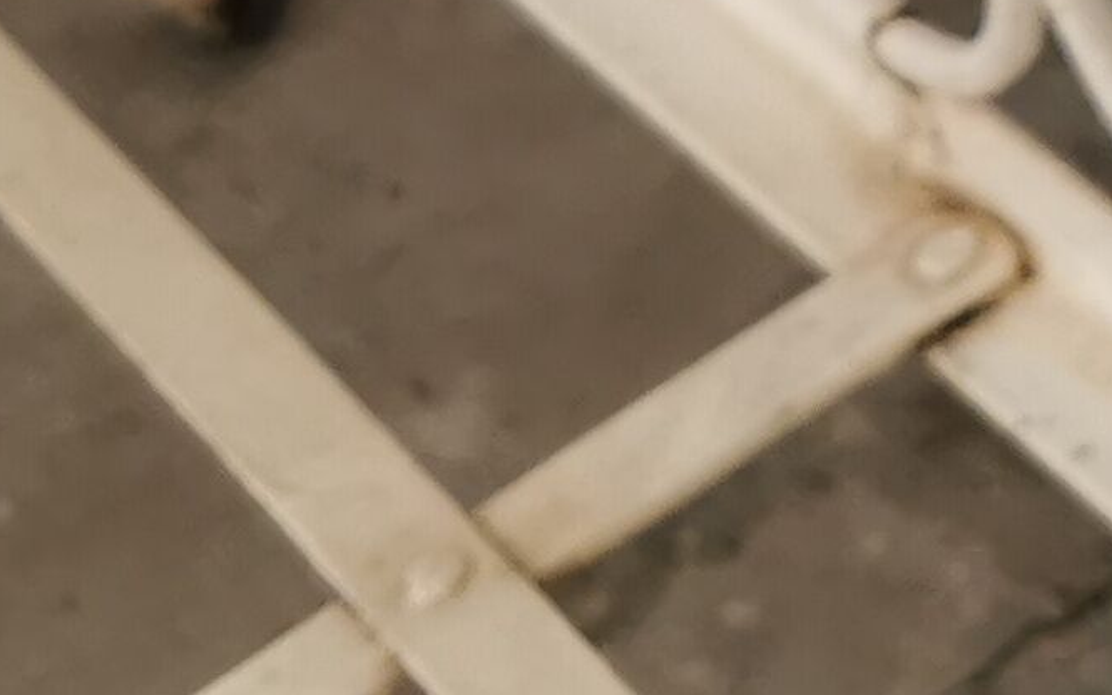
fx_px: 4759
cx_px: 2176
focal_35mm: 157
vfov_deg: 7.8
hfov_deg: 12.0
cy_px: -892
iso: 100
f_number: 1.6
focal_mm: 5.56
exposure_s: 1/100
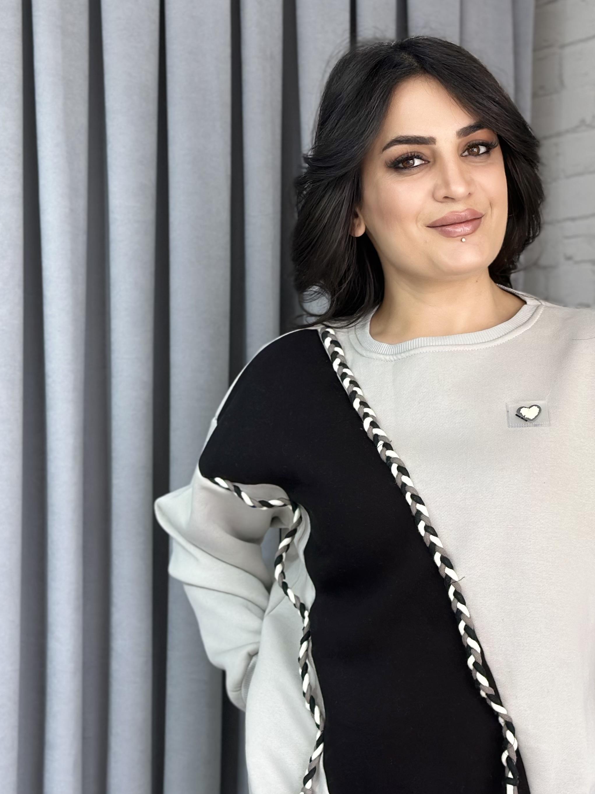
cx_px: 422
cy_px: 502
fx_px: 1627
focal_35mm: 71
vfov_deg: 27.3
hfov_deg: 20.6
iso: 80
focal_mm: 6.86
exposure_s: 1/216
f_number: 1.78
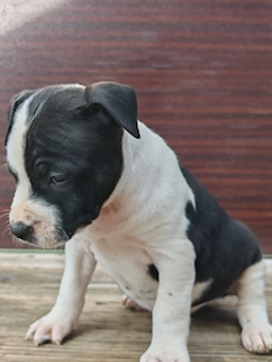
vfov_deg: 47.8
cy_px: 193
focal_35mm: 39
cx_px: 129
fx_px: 408
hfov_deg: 36.8
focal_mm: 6.83
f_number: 2
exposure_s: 1/909
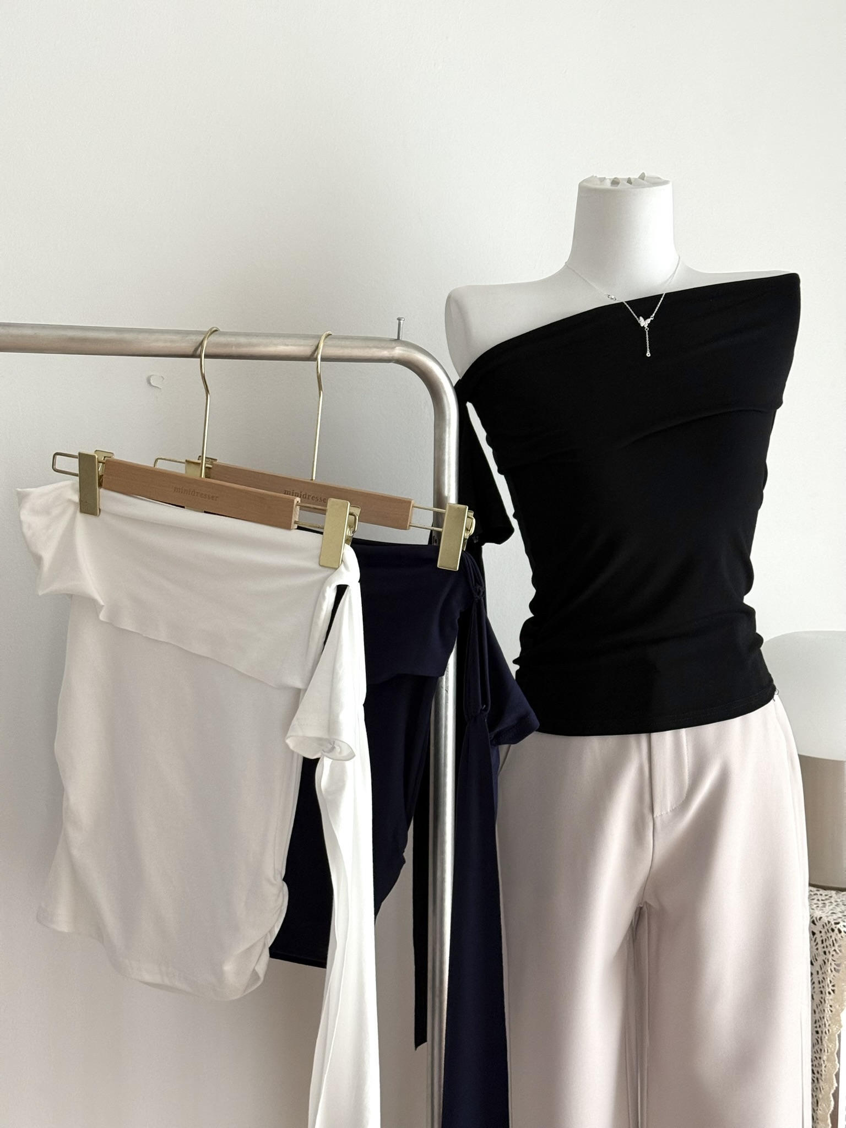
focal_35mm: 48
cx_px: 423
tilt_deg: -4.1
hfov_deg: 30.3
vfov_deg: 39.7
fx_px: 1564
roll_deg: -1.0
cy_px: 564
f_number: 1.78
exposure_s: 1/60
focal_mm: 6.76
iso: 160
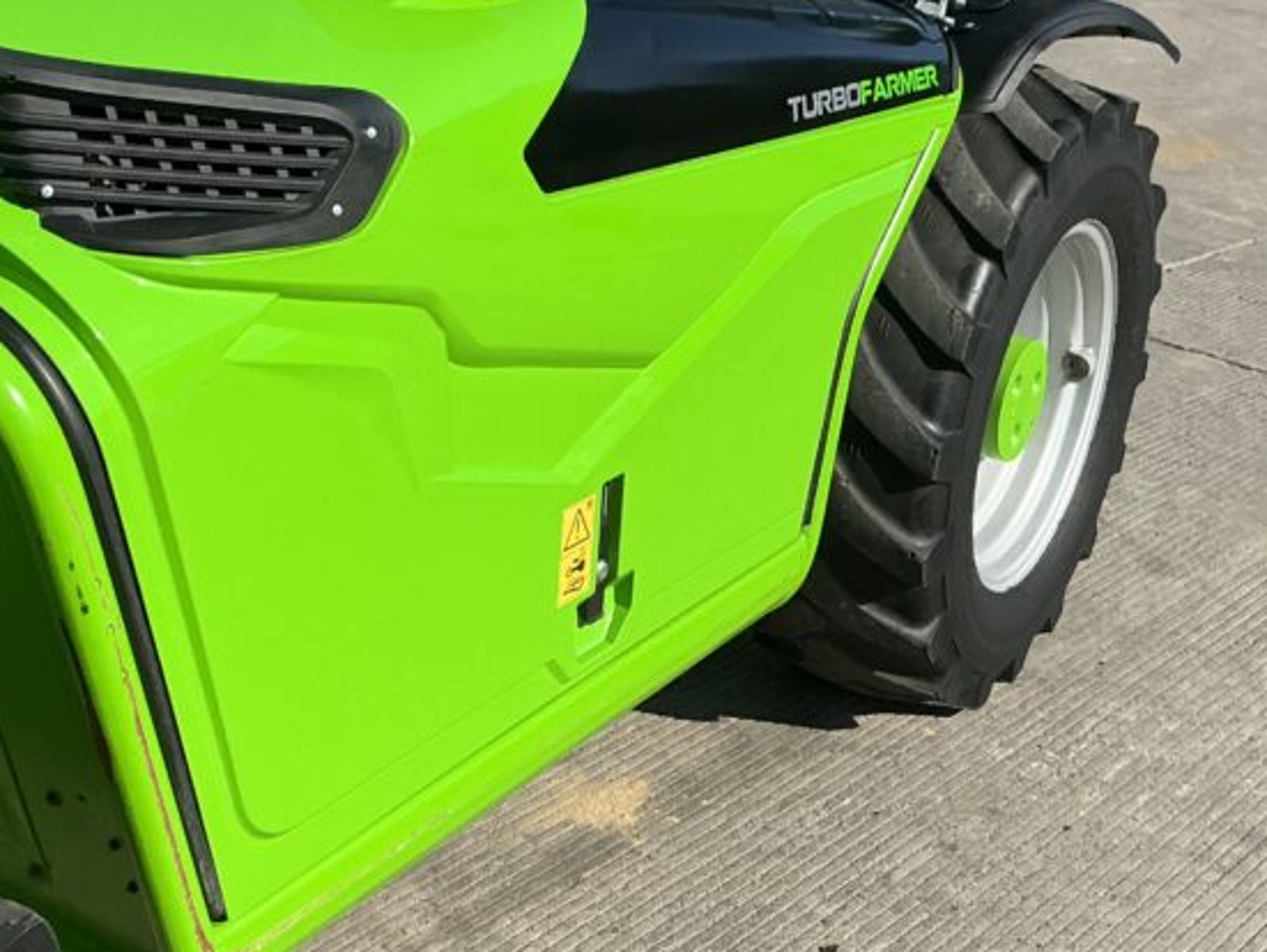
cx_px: 485
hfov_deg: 36.6
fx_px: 1905
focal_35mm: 52
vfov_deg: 28.0
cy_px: 379
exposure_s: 1/1912
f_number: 1.8
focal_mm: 3
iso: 25
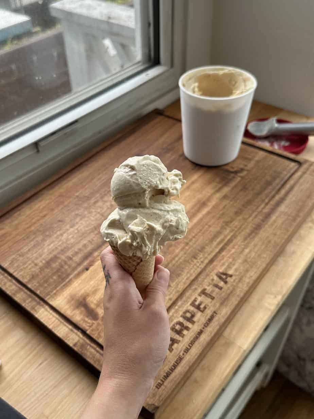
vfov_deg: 71.6
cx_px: 157
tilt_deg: -43.3
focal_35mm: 24
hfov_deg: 56.8
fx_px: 290
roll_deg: +4.5
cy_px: 210
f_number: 1.78
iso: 64
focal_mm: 6.86
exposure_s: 1/214
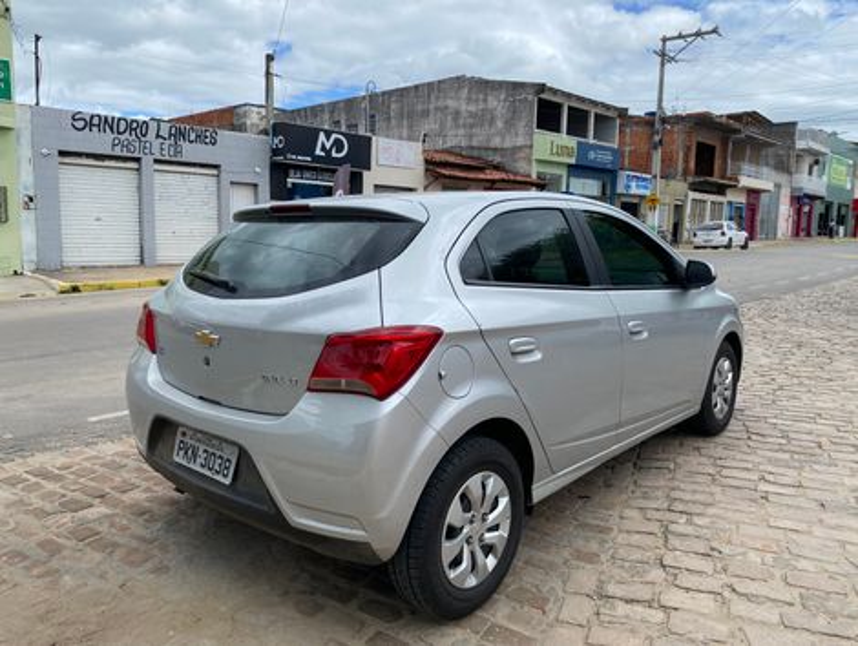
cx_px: 429
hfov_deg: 67.2
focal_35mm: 26
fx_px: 645
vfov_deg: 53.2
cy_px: 323
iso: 32
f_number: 1.8
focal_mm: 4.25
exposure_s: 1/2513
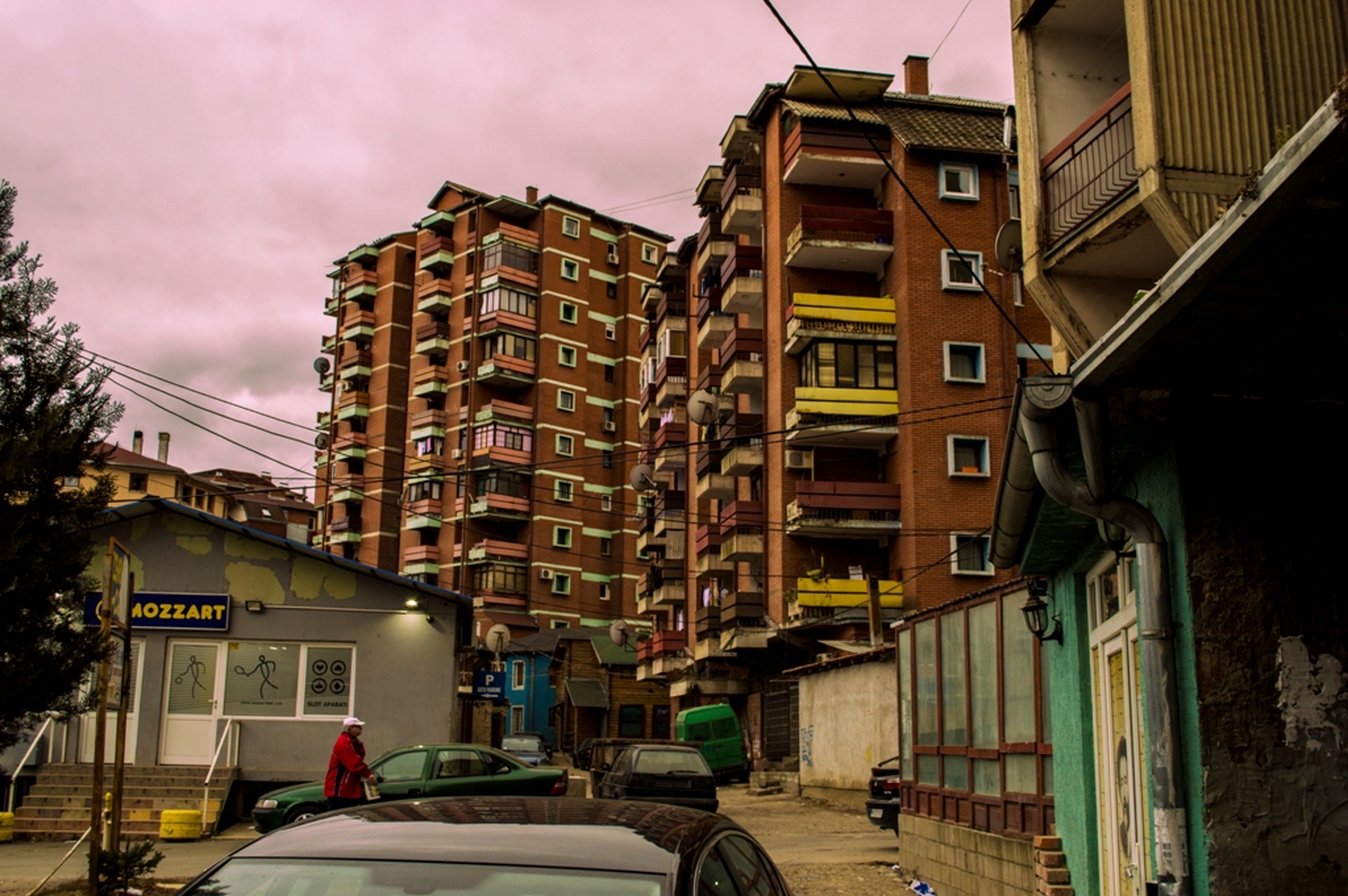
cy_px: 448
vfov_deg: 36.8
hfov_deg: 53.2
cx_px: 674
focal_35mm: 36
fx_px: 1347
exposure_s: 1/125
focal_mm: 24
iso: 400
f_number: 5.6
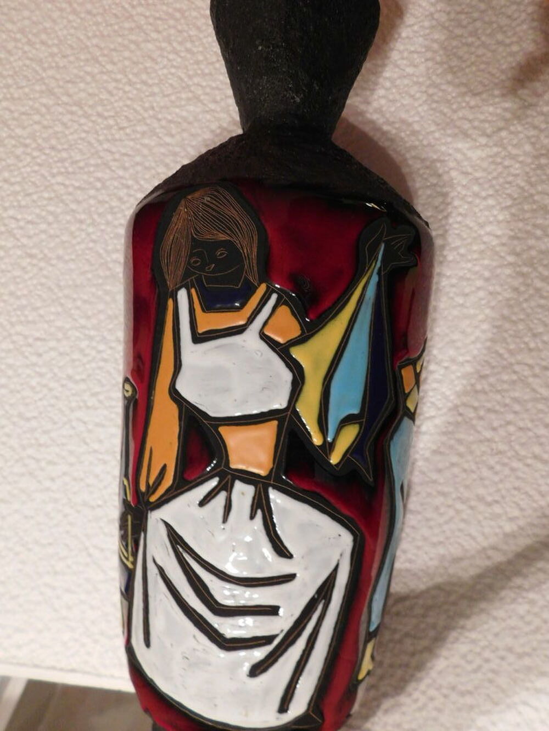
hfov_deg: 56.8
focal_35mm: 24
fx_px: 507
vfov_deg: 71.6
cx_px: 274
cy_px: 366
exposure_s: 1/13
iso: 400
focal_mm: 4.1
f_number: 3
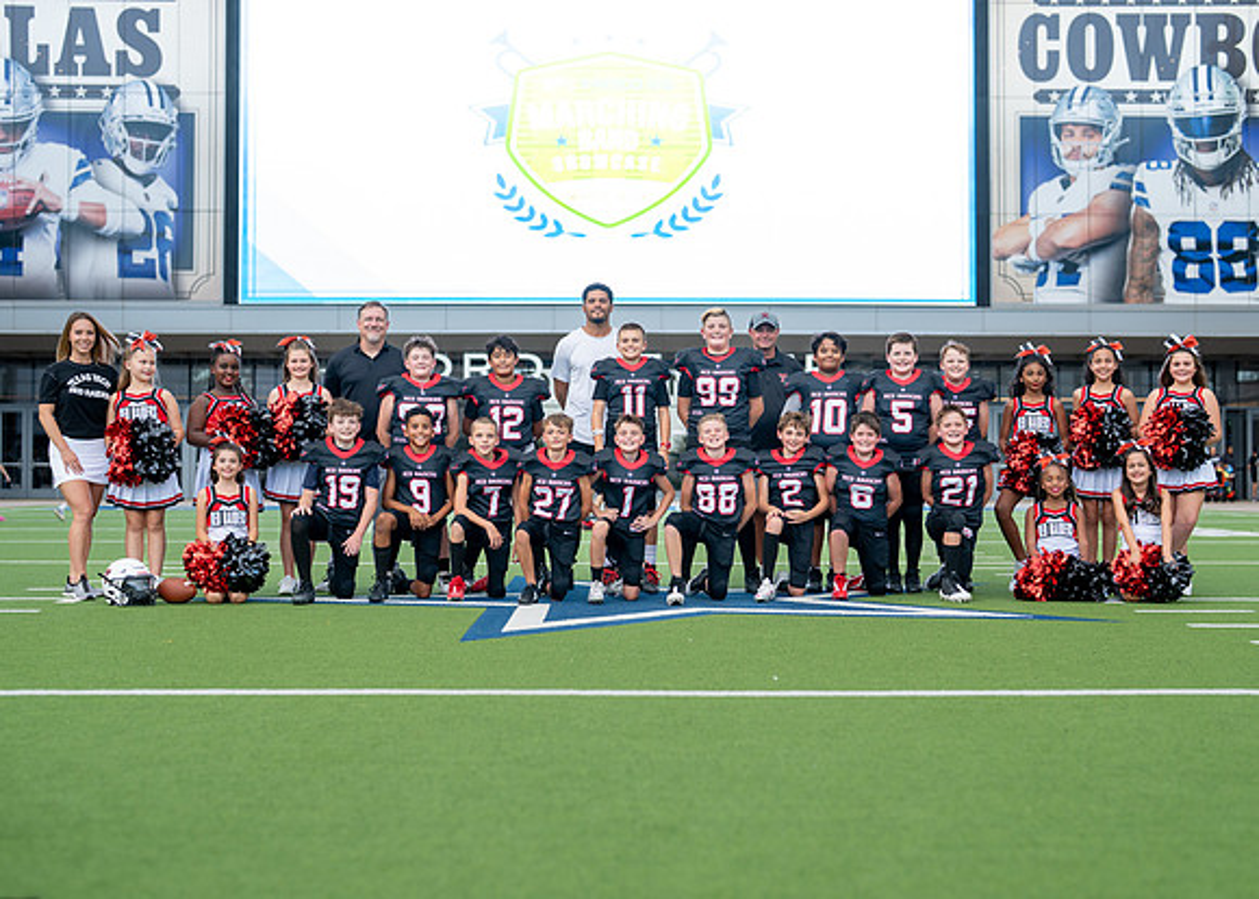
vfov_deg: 25.5
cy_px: 453
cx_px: 644
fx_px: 1983
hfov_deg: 35.2
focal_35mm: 55
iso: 250
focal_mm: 50
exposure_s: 1/800
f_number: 2
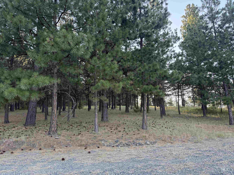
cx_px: 117
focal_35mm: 24
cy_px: 88
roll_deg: +1.8
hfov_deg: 71.6
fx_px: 162
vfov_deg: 56.8
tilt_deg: +11.2
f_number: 1.78
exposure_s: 1/228
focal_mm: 6.76
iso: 160
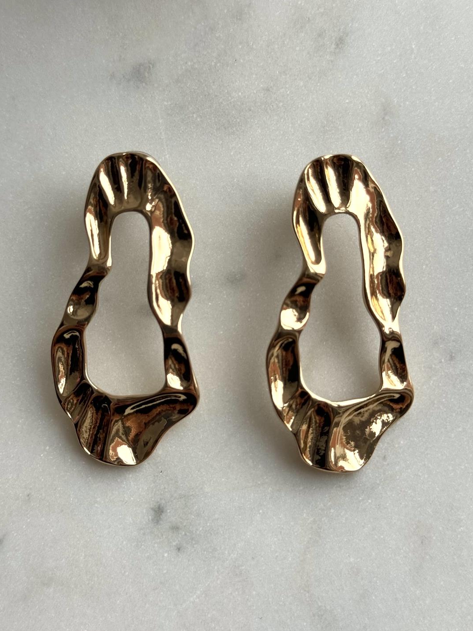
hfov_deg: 27.0
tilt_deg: -79.3
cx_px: 229
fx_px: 984
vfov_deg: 35.5
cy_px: 296
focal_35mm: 54
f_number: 1.78
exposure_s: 1/621
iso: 64
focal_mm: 6.86
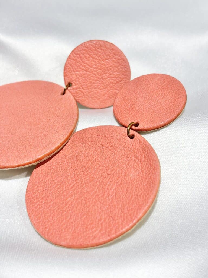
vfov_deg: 36.8
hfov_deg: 28.0
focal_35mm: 52
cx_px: 104
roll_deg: +8.1
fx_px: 417
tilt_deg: -26.7
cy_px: 139
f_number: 1.6
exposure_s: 1/247
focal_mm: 5.96
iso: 32
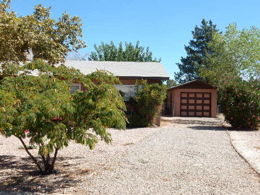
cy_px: 98
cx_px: 150
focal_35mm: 43
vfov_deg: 33.6
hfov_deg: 43.7
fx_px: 323
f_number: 4
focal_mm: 6.4
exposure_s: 1/800
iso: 125
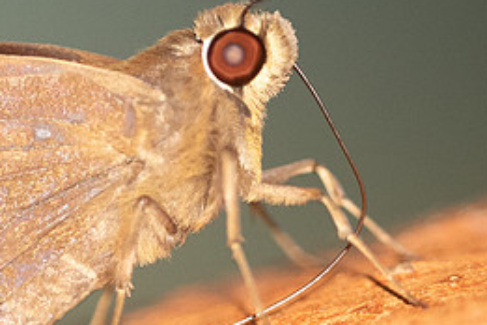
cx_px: -27
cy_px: 209
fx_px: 10199
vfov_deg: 1.8
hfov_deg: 2.7
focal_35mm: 754
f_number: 3.8
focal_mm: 150
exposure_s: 1/200
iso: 1600
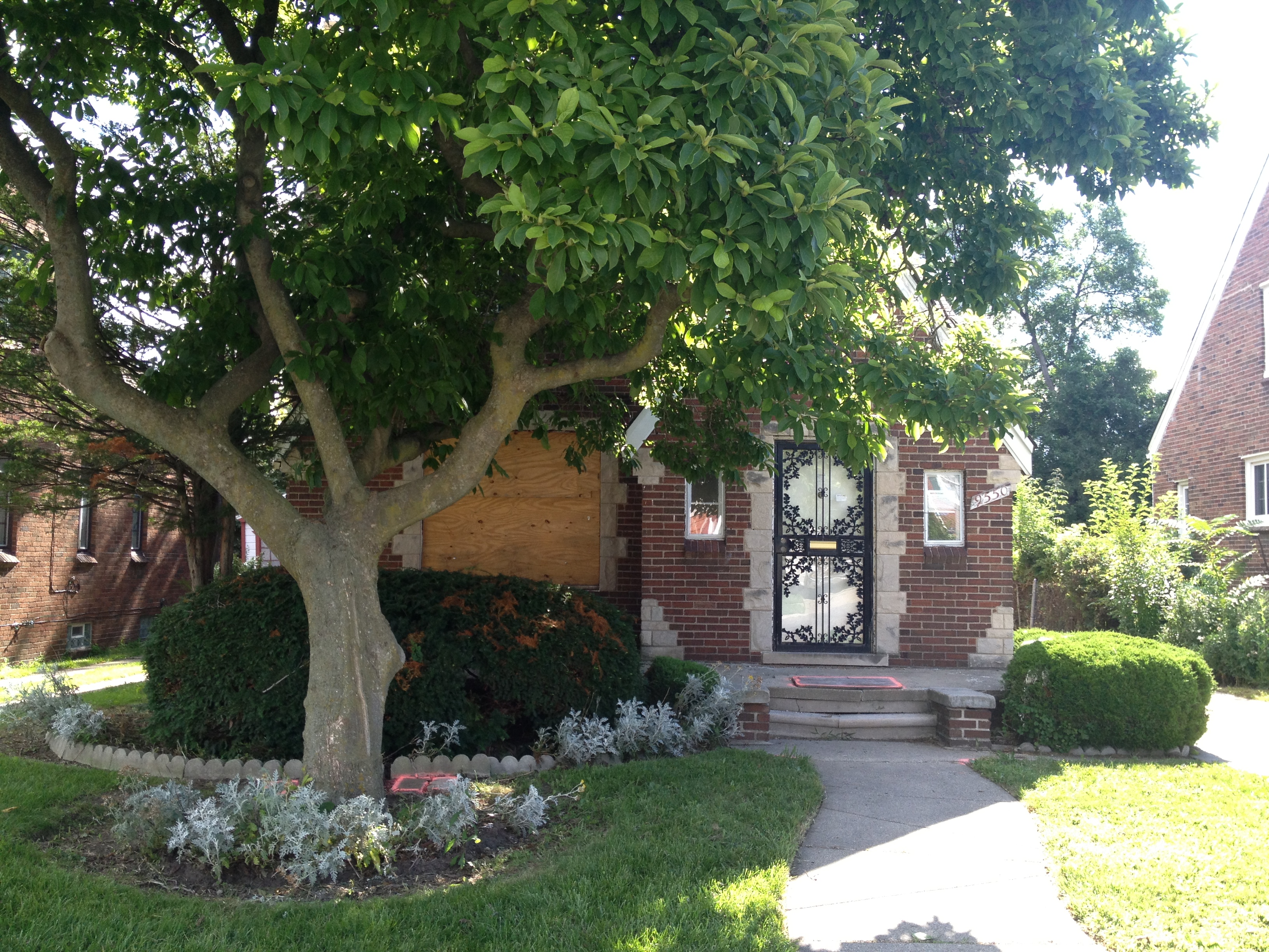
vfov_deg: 40.7
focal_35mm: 35
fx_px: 1283
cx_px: 634
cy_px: 476
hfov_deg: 52.6
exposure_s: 1/213
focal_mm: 4.28
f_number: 2.4
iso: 50
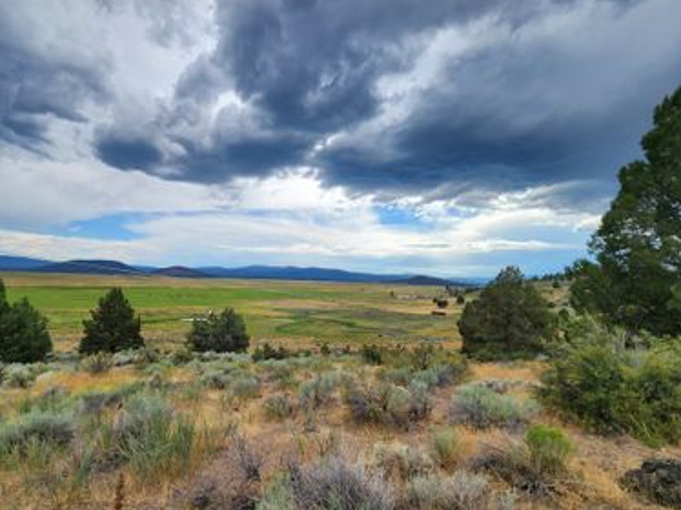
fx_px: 295
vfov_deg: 81.4
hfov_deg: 97.9
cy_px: 281
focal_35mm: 15
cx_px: 305
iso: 50
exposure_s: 1/1718
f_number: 2.2
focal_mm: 2.2
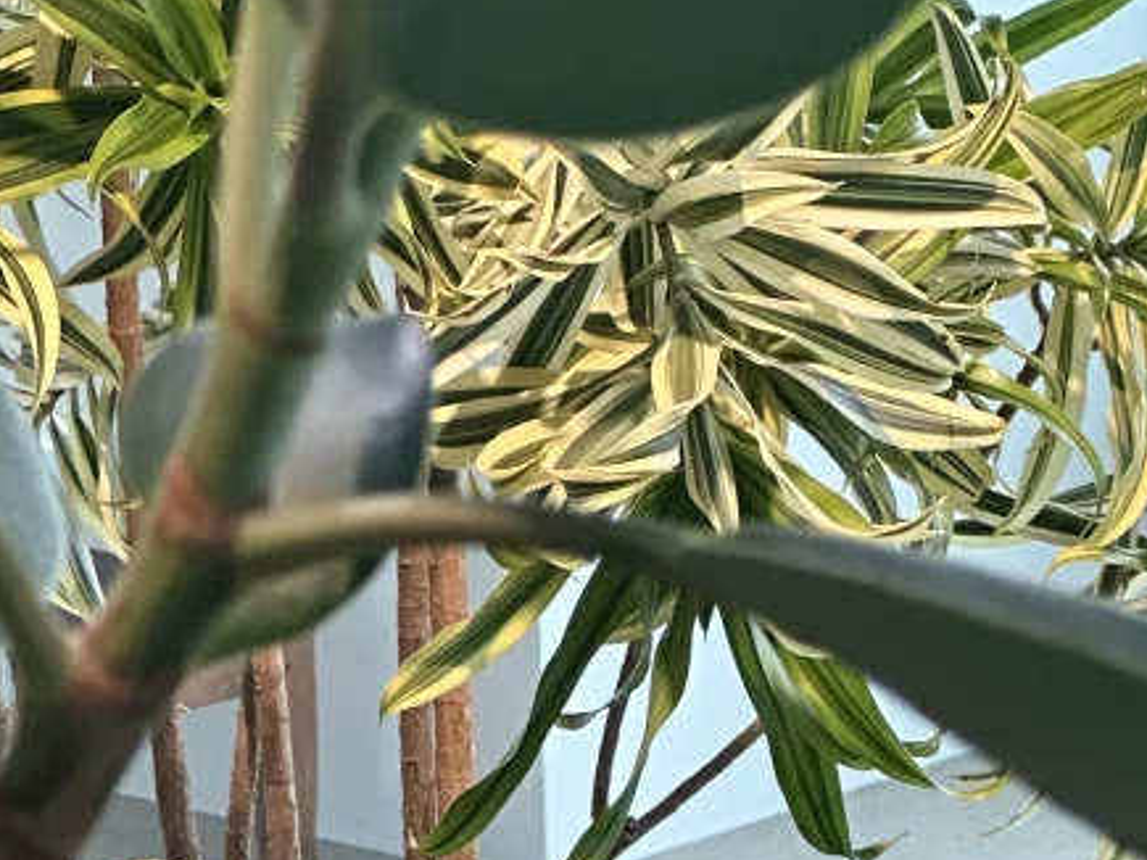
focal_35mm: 255
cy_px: 1488
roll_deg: -0.5
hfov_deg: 7.7
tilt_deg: -19.5
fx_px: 8447
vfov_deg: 5.7
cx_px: 1105
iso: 125
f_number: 2.8
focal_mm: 9
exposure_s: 1/100
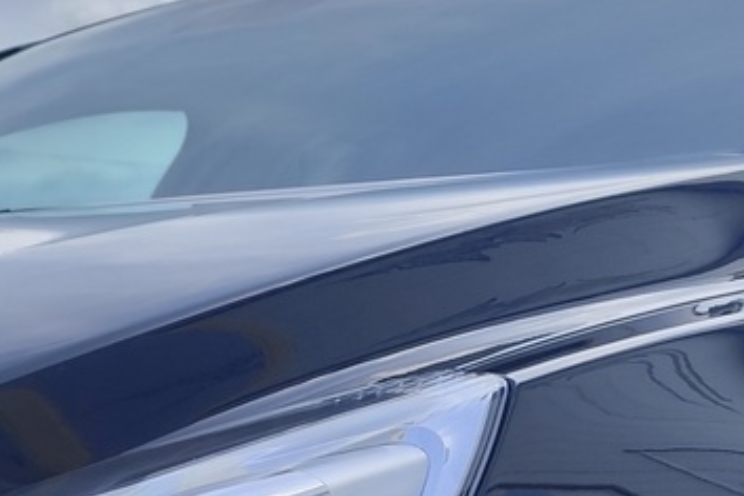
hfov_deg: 18.7
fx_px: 2232
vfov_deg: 12.2
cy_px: 691
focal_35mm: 108
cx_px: 120
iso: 50
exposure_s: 1/742
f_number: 1.65
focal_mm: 6.14
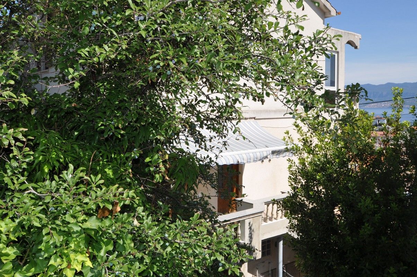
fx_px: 417
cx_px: 208
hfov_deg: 53.2
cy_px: 138
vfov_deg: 36.8
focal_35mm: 36
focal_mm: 24
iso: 200
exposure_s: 1/200
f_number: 13
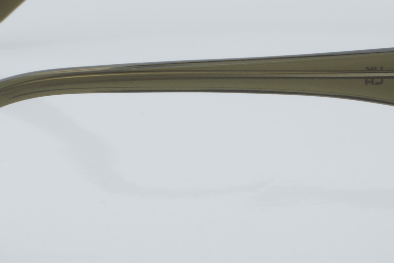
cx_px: 292
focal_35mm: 195
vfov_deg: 7.0
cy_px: 59
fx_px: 2134
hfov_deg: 10.5
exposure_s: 1/4
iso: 100
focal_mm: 50
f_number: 32
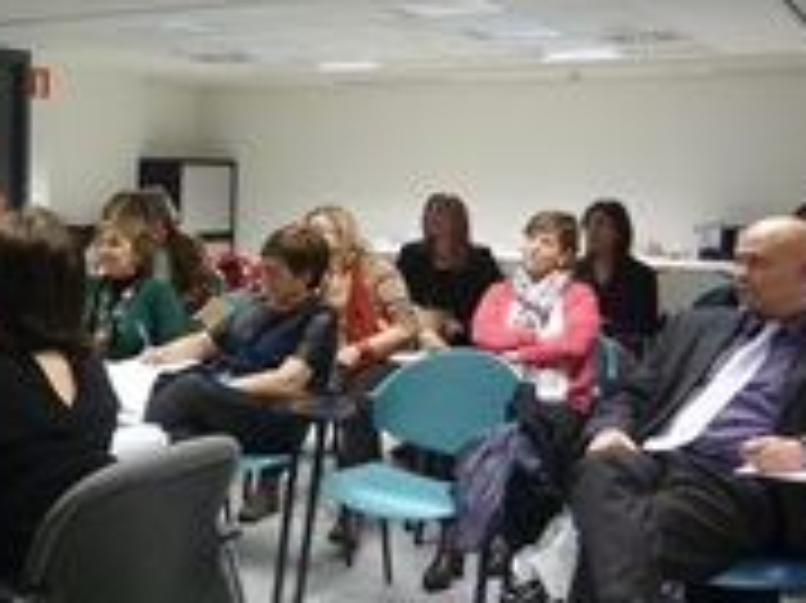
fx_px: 1140
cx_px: 77
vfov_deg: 29.6
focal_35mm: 49
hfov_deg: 36.5
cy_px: 292
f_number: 3.3
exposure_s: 1/25
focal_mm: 4.1
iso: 400
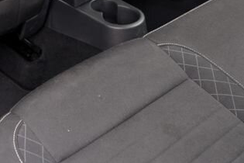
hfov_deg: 26.0
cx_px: 124
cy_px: -74
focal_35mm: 78
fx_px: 529
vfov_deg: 16.1
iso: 100
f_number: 3.2
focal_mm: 24
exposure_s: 1/40
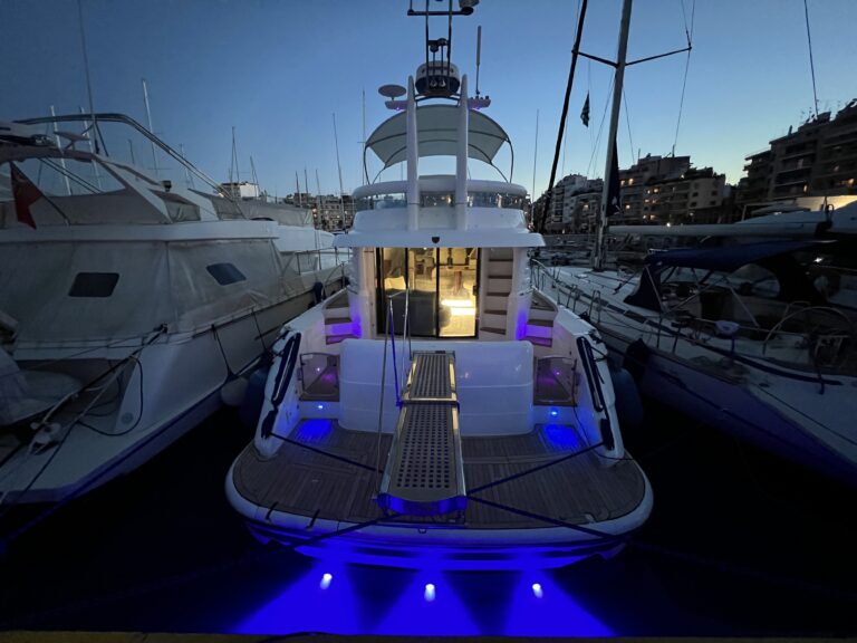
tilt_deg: -13.5
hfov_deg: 106.2
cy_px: 322
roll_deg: +1.0
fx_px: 322
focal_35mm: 13
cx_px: 428
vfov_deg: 89.9
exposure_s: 1/31
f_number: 1.8
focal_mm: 1.57
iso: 1250
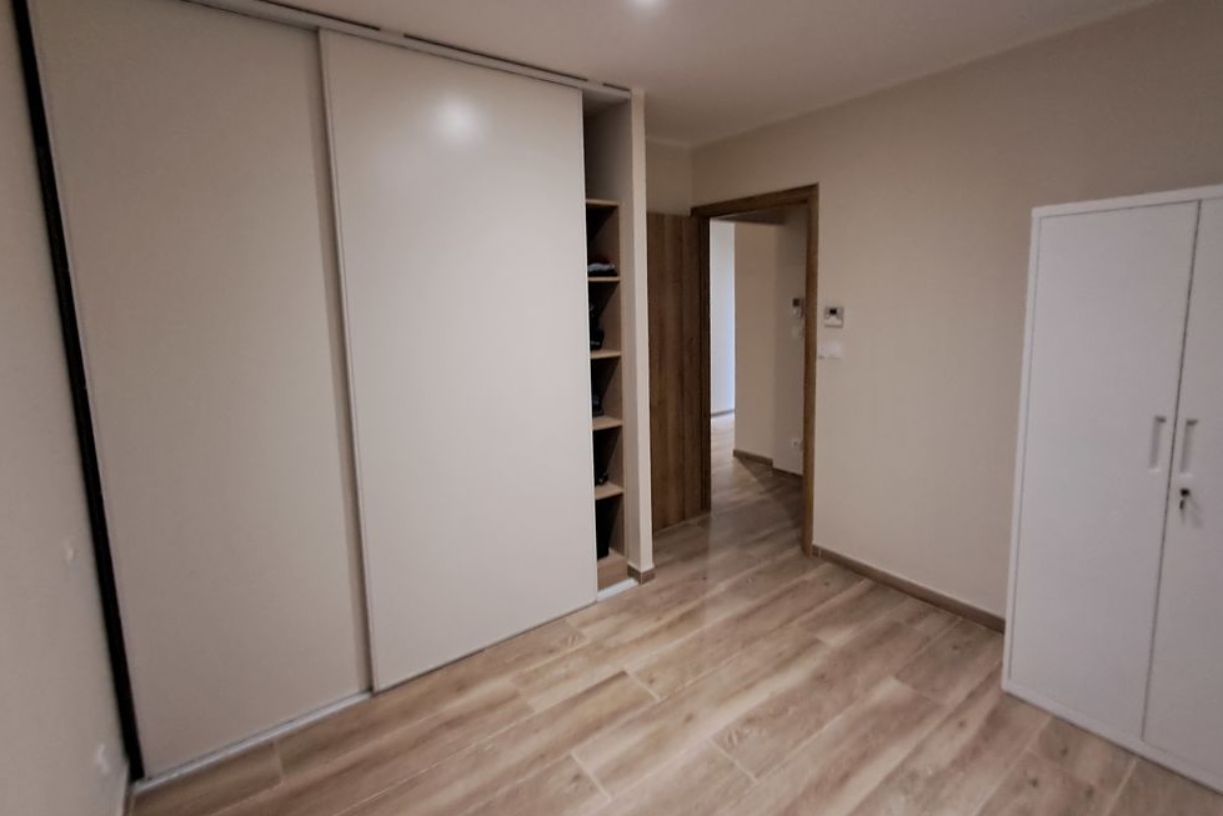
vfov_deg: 70.3
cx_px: 622
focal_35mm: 17
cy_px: 366
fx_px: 578
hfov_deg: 93.3
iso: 320
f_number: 2.2
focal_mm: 1.64
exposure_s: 1/25
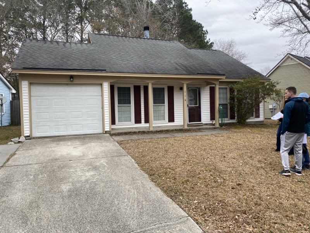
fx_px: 233
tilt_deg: -2.1
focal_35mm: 26
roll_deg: +2.2
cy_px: 116
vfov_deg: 53.1
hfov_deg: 67.3
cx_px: 155
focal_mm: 4.25
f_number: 1.8
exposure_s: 1/571
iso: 32
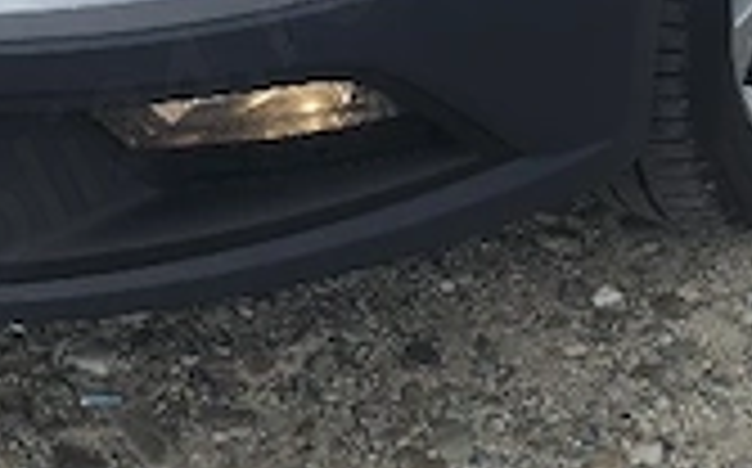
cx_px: 270
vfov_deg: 10.4
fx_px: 2395
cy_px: -436
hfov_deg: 17.8
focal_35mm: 117
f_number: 1.8
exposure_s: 1/909
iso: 50
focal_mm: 5.54
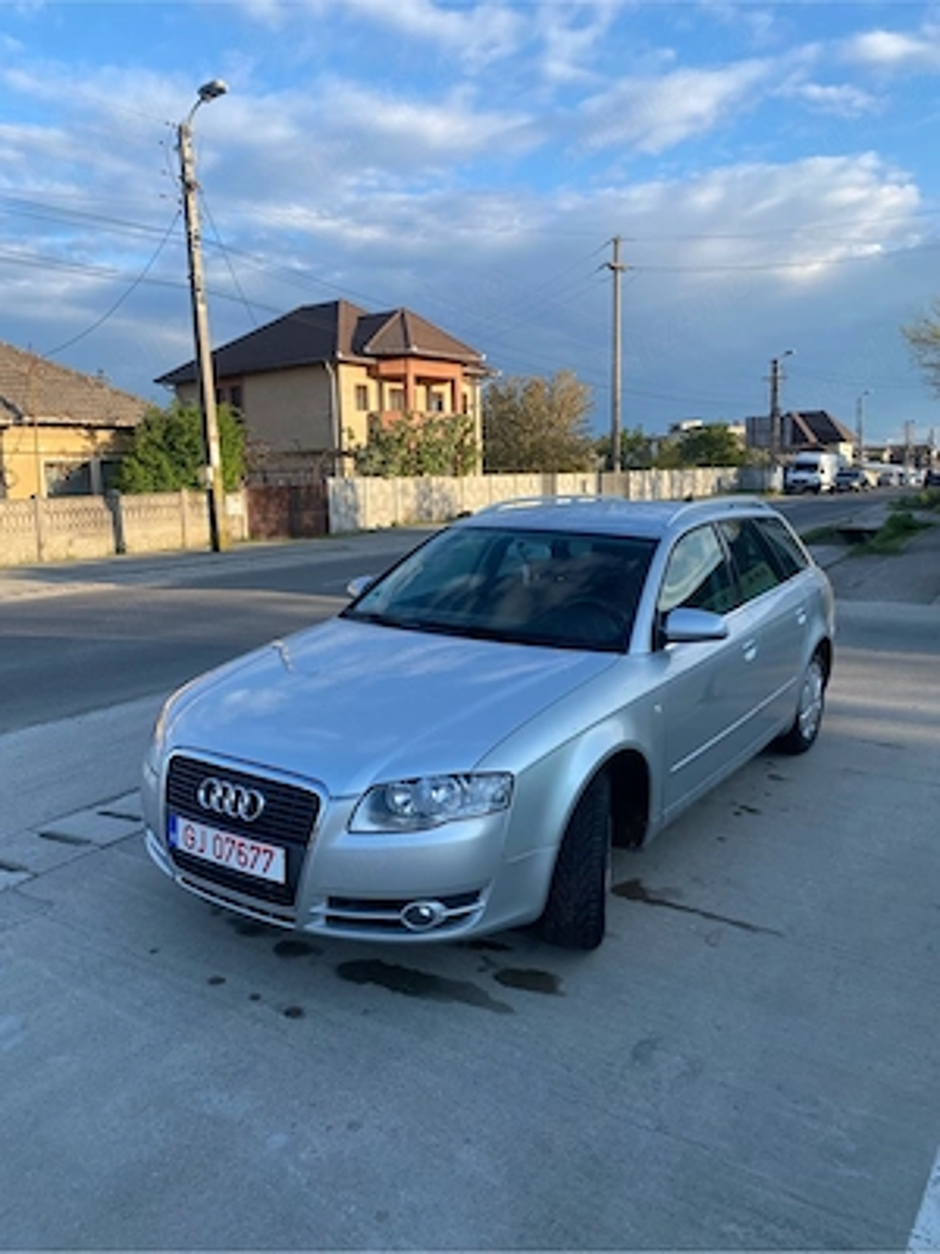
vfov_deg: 67.3
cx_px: 470
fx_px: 941
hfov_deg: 53.1
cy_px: 627
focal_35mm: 26
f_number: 1.8
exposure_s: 1/927
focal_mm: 4.25
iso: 32
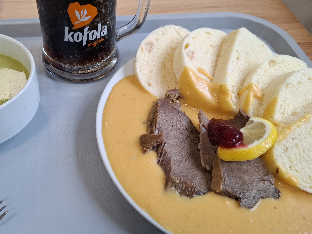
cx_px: 131
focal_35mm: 33
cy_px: 104
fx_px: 297
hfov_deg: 55.1
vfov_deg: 42.9
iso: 125
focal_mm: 5.54
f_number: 1.8
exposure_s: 1/100
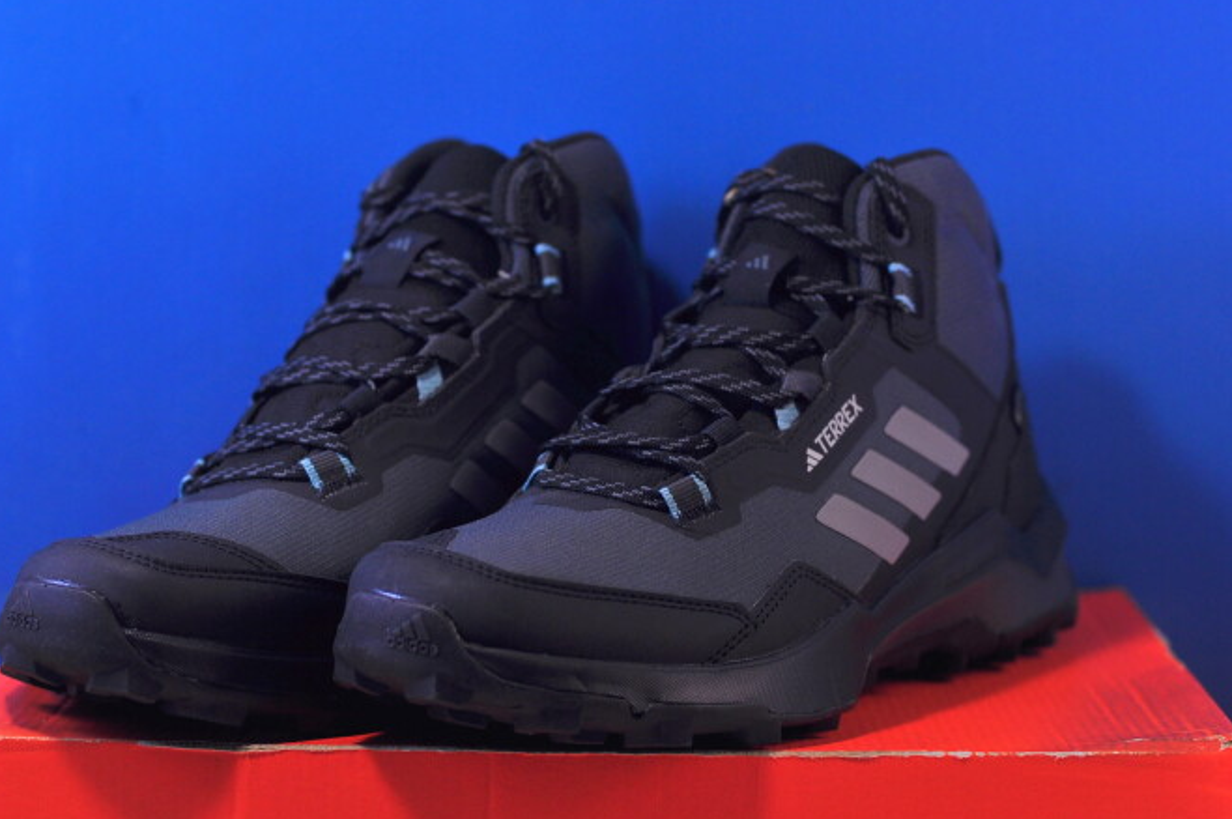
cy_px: 366
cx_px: 574
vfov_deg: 15.0
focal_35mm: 91
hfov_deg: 22.4
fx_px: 3111
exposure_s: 1/320
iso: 250
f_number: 3.2
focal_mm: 50
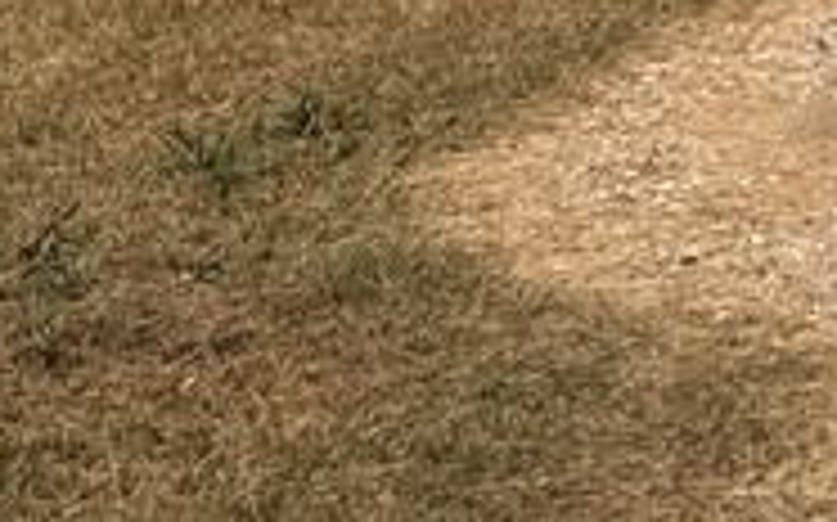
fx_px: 3192
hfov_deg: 13.0
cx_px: 1670
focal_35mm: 140
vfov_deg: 8.5
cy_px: -729
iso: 80
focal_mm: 6.76
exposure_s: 1/8130
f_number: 1.78
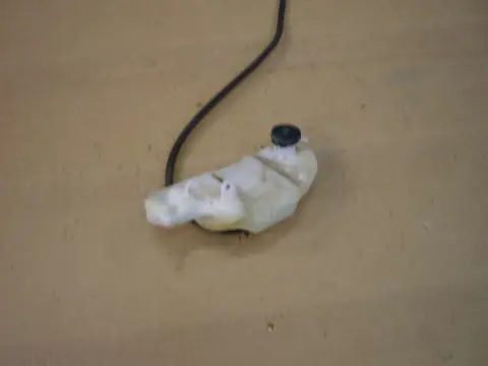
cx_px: 244
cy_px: 183
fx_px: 508
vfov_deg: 39.7
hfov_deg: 51.4
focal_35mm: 36
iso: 125
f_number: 3.1
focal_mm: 6.3
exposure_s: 1/20
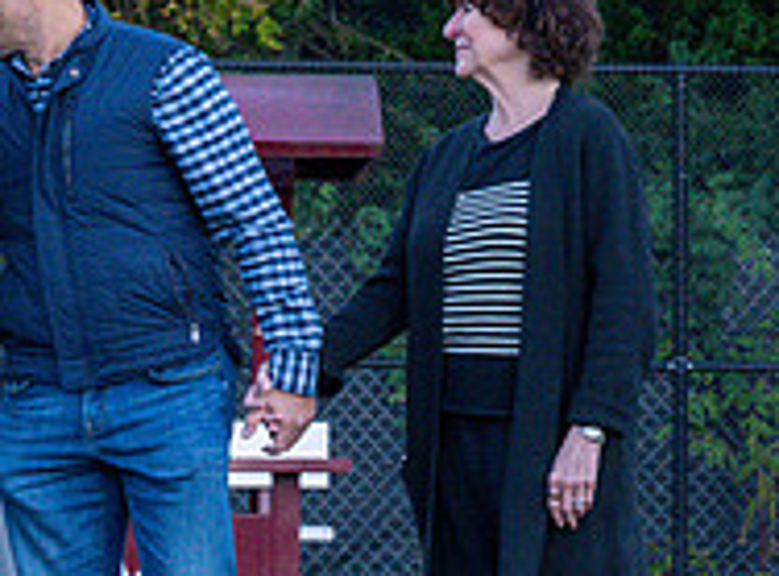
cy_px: 466
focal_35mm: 515
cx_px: -157
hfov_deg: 3.9
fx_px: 11531
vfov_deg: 2.9
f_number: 6.3
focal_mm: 110
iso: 2800
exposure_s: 1/640
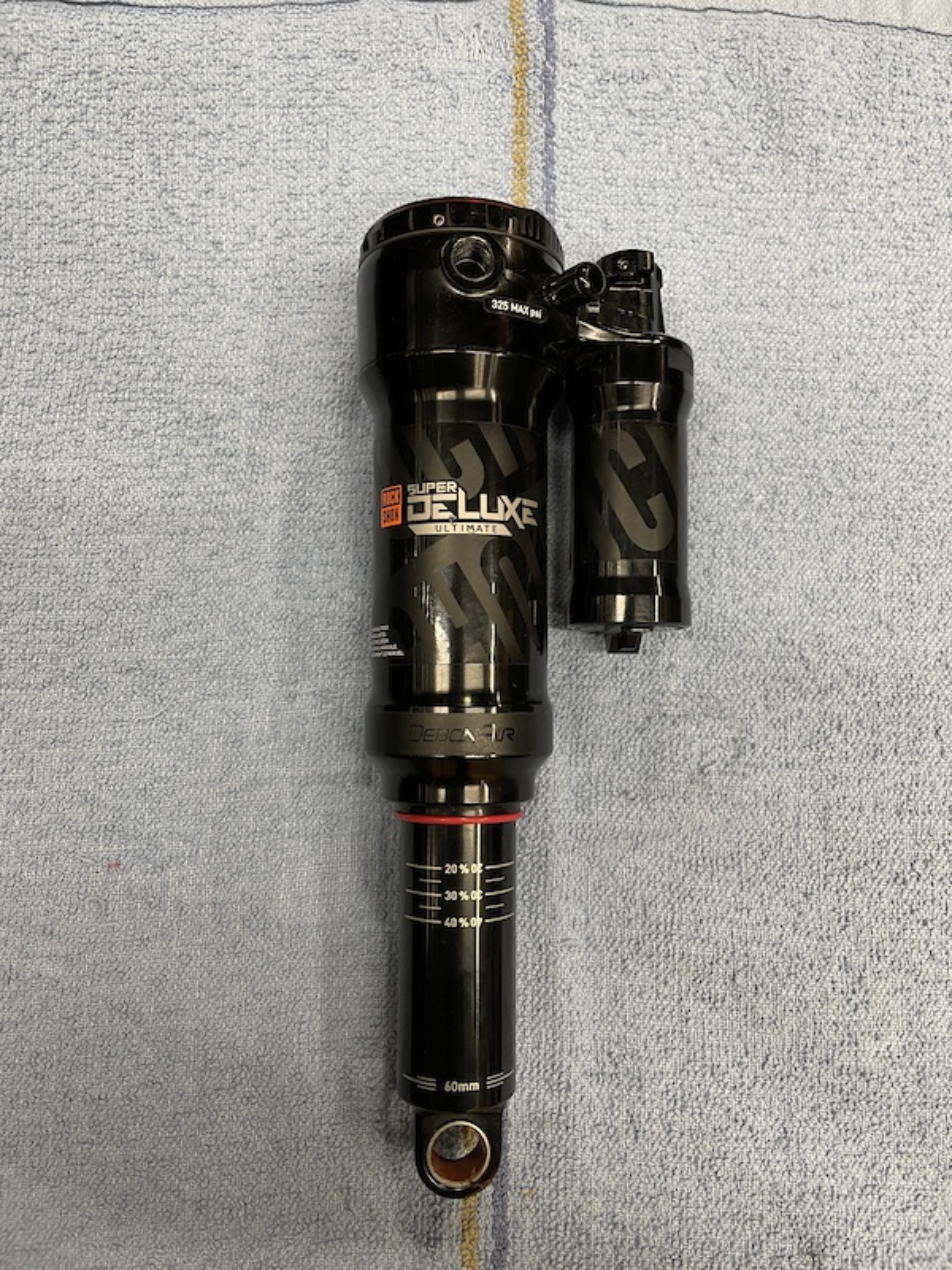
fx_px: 953
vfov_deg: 67.3
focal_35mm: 26
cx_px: 476
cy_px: 635
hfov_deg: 53.1
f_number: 1.6
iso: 80
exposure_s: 1/60
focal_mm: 4.2
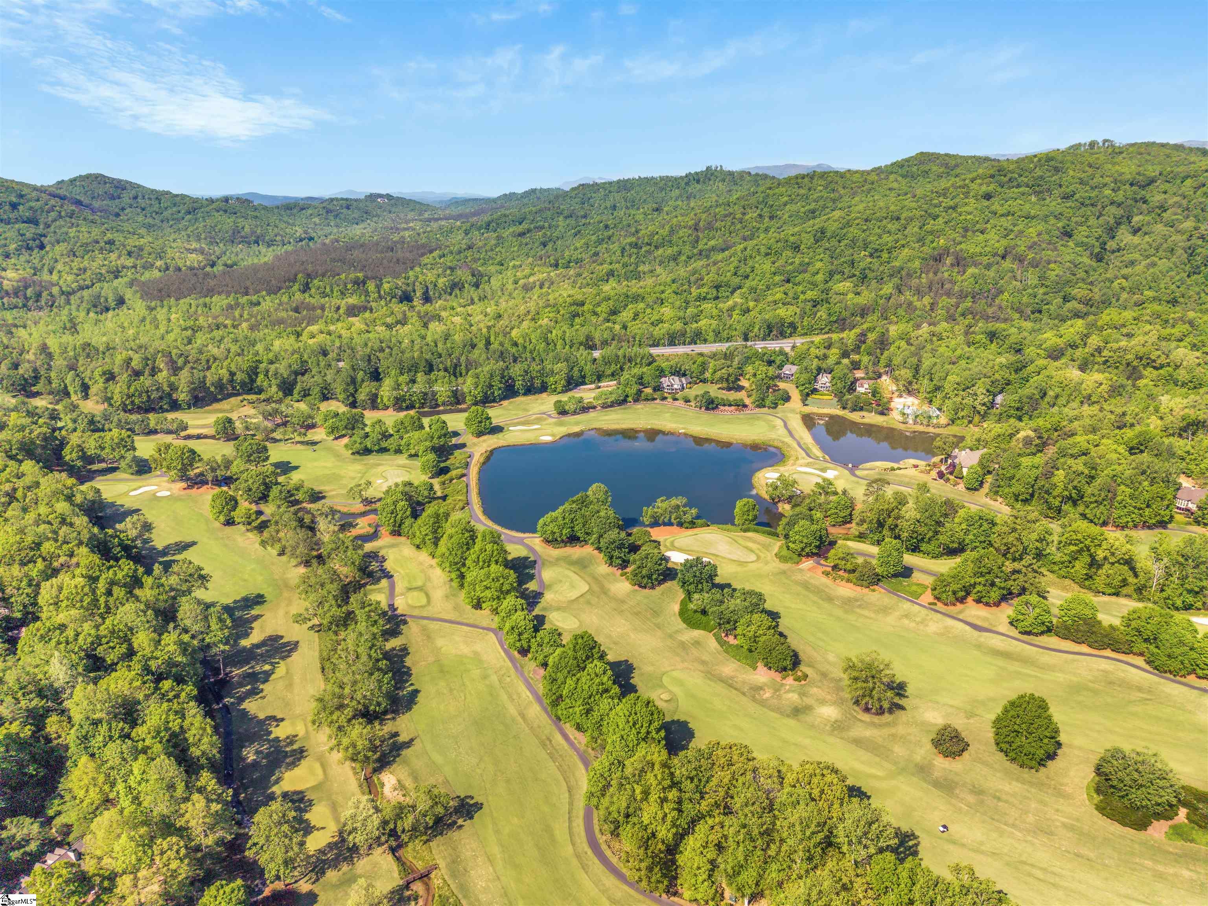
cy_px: 453
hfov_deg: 71.6
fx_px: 838
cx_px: 604
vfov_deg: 56.8
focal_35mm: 24
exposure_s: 1/8000
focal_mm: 8.67
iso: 140
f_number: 1.8
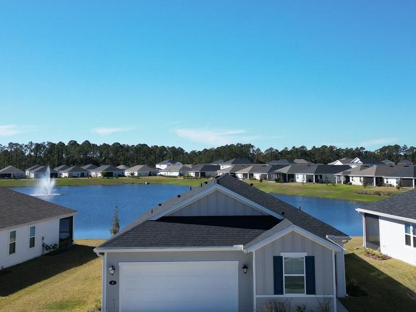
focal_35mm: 49
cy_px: 106
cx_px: 214
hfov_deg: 38.9
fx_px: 589
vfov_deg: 29.5
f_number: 1.7
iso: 120
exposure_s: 1/3200
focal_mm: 6.72
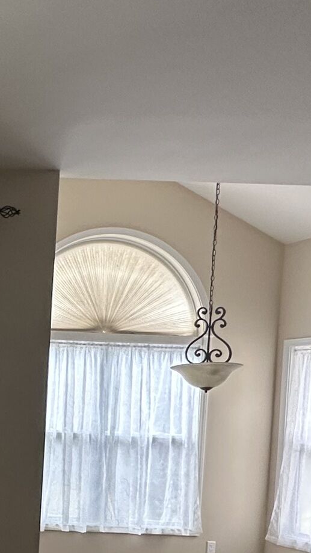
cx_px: -269
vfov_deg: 39.3
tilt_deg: -1.9
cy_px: 424
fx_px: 748
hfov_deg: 18.0
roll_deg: -2.9
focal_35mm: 51
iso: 160
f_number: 2.2
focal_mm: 2.22
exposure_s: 1/99
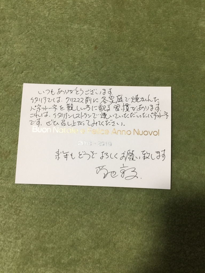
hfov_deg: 48.2
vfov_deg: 61.7
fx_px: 229
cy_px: 136
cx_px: 102
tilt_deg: -82.8
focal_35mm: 29
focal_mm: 4.15
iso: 50
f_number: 2.2
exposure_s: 1/15
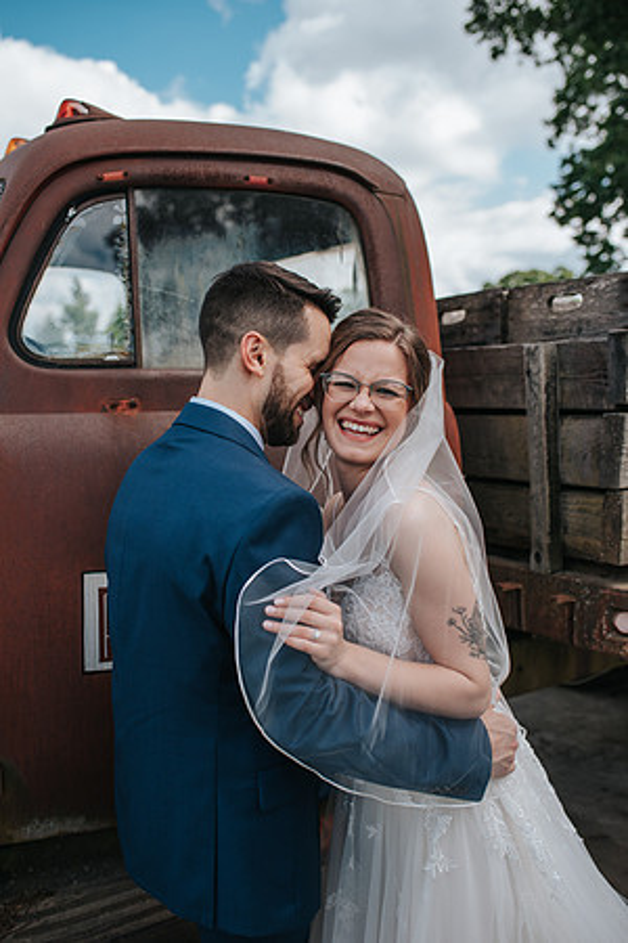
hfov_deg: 37.9
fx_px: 916
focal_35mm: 35
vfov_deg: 54.4
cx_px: 314
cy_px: 472
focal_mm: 35
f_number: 3.2
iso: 160
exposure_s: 1/800
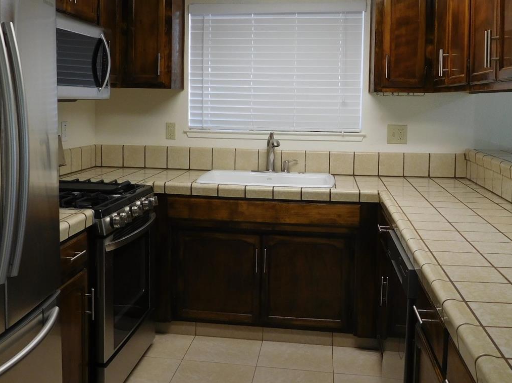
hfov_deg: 50.1
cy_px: 130
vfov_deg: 38.2
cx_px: 231
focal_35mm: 37
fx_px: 547
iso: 125
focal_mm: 4.5
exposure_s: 1/60
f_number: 3.4
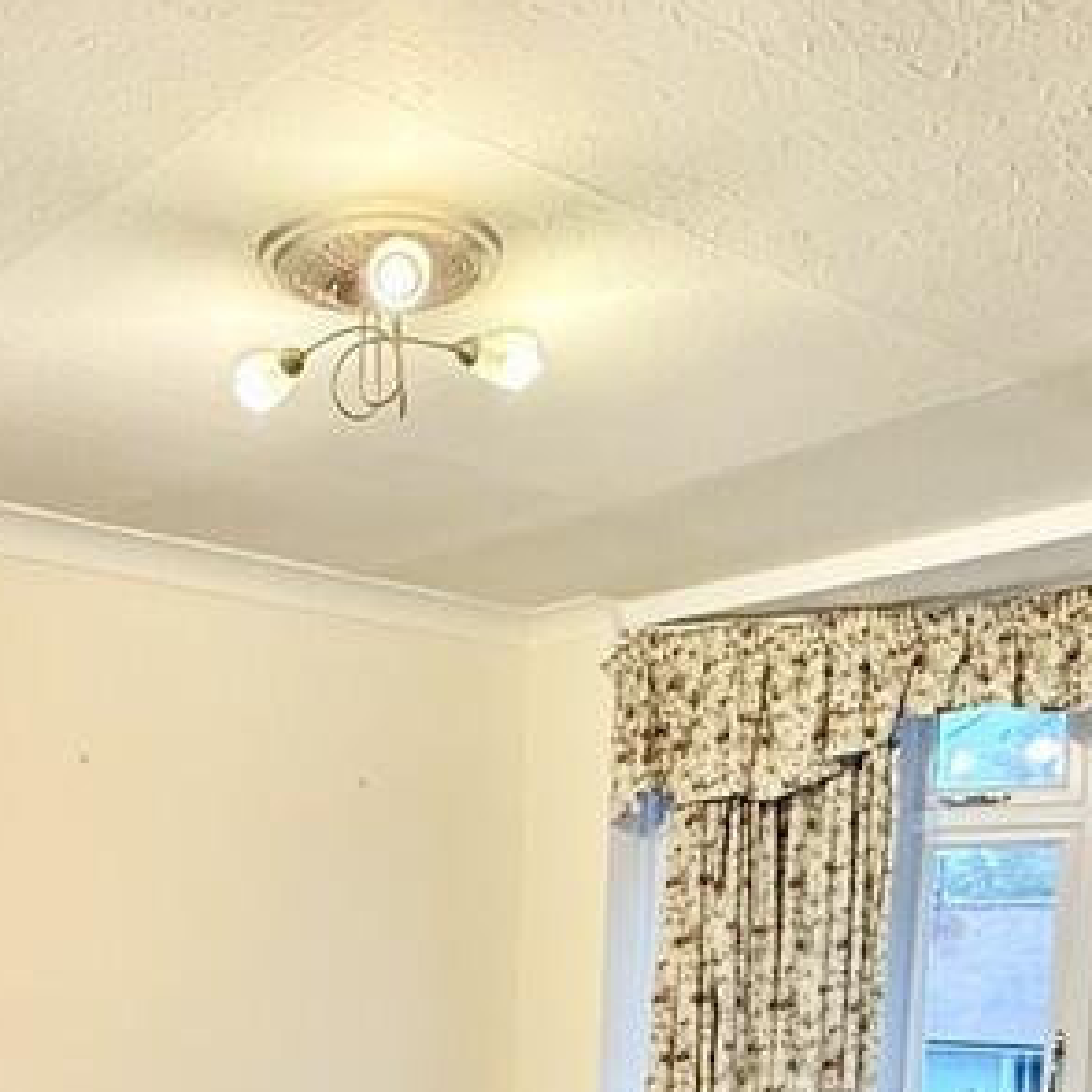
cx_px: 270
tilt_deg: -6.1
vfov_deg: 34.3
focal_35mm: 43
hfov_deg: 38.2
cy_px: 1177
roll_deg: +1.6
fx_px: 1535
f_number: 2.2
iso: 320
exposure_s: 1/50
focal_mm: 2.22
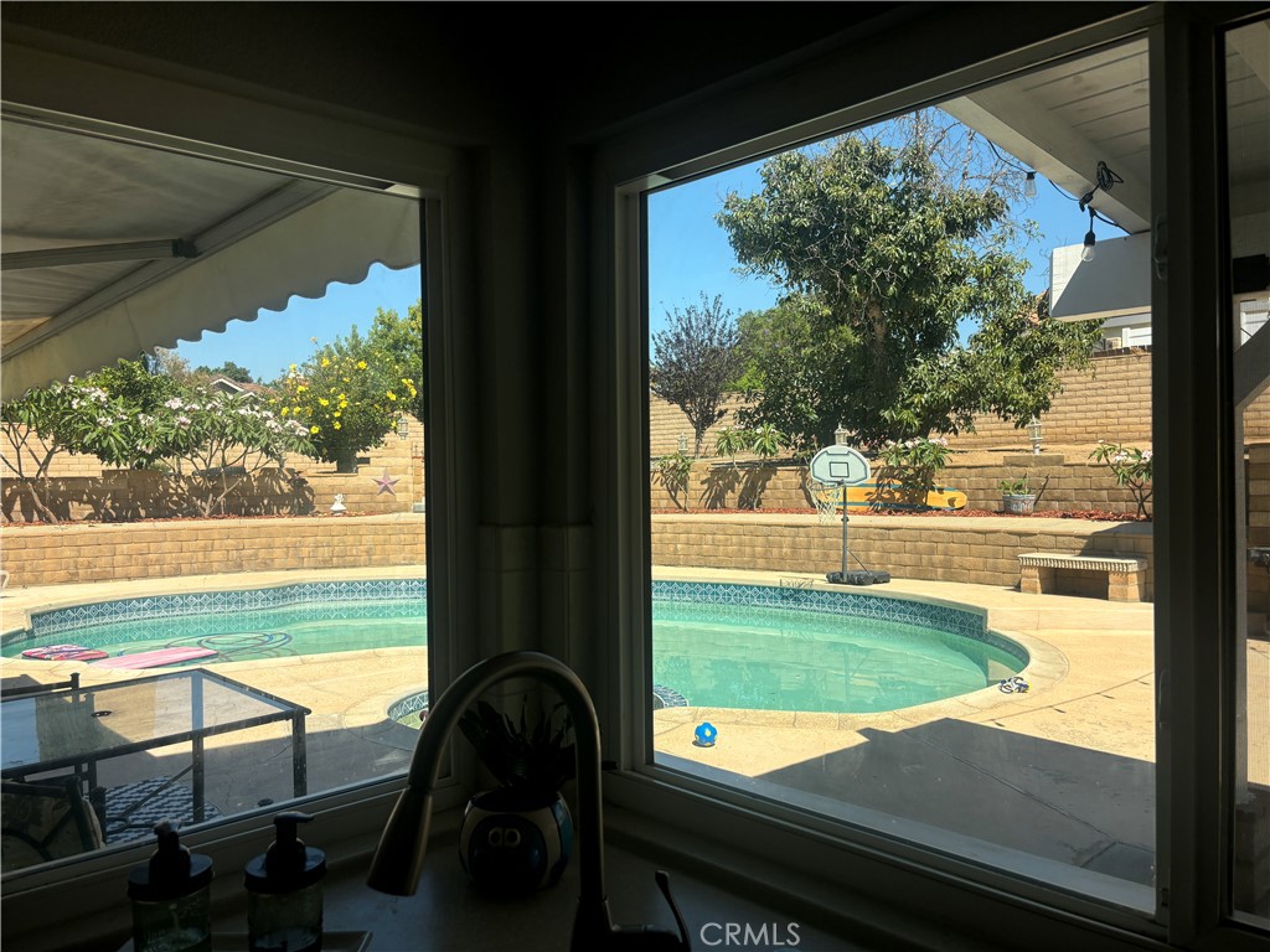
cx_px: 635
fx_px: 954
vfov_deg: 53.1
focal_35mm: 26
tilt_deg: -0.7
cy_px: 476
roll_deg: +0.7
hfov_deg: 67.3
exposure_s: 1/1751
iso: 50
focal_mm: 5.96
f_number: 1.6
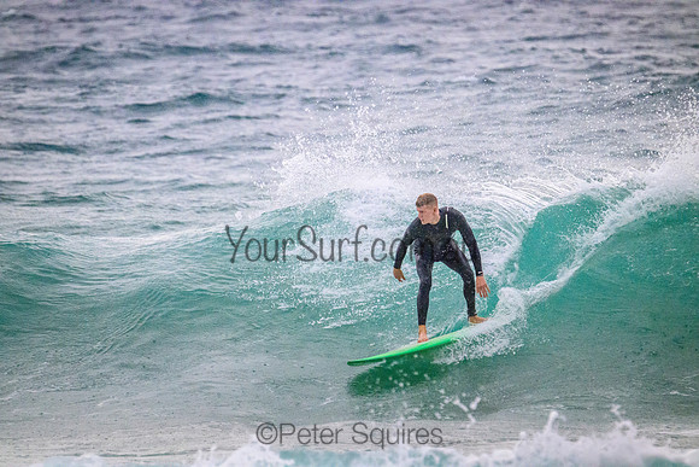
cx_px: 350
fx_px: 11652
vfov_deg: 2.3
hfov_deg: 3.4
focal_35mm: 600
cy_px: 234
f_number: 11
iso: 10000
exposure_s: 1/2000
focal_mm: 600
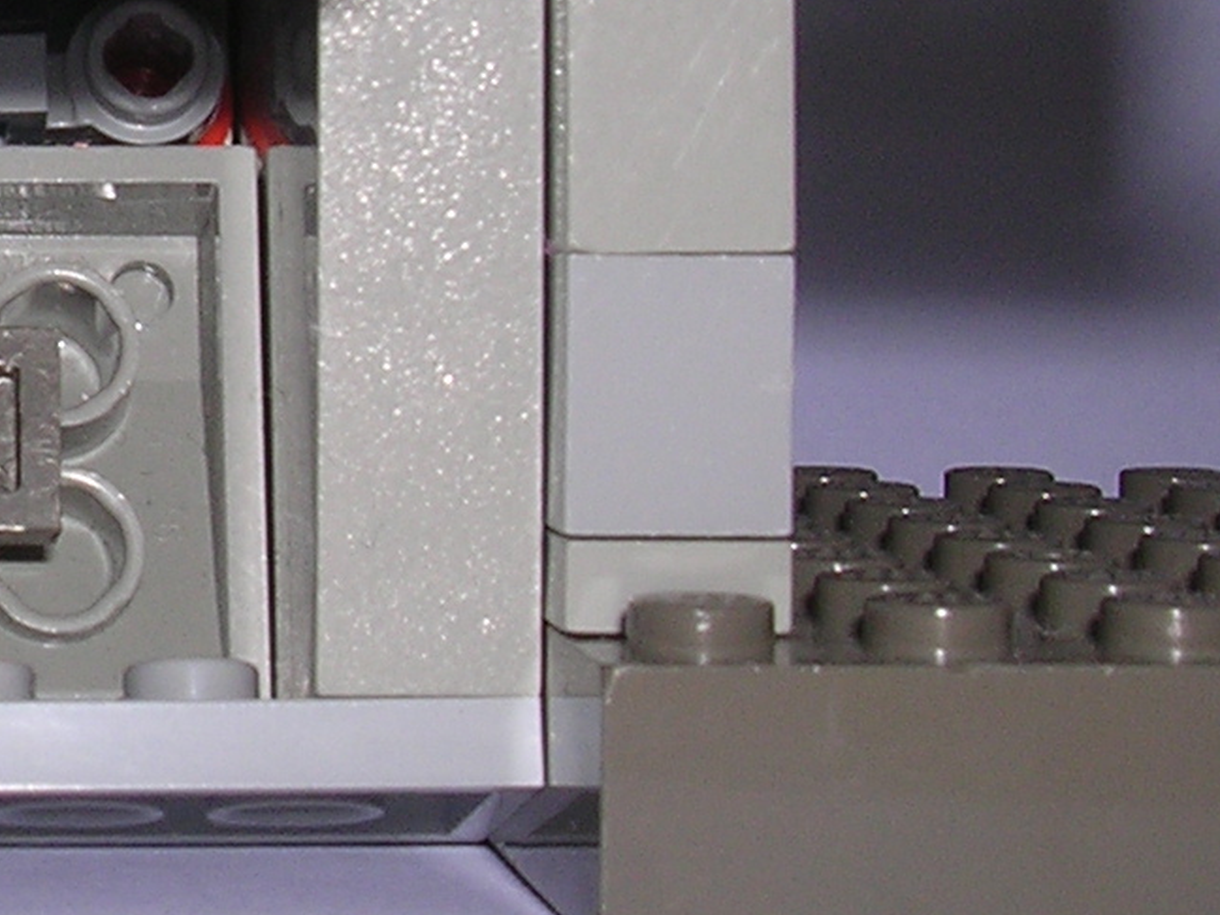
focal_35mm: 136
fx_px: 4793
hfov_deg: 14.0
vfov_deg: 10.8
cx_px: -314
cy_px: 77
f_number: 5.9
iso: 100
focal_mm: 6.6
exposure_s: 1/60.1
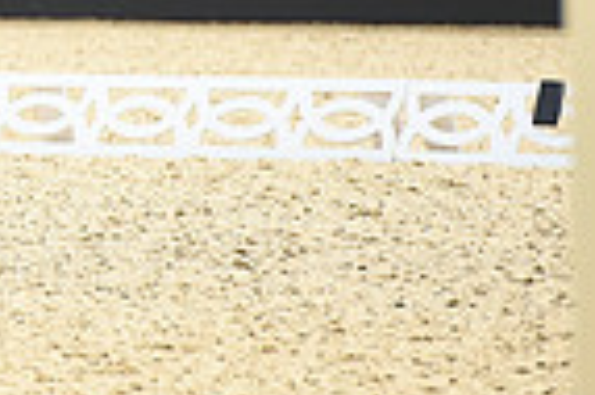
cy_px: -374
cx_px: -599
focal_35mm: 811
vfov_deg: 1.7
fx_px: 13389
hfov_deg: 2.5
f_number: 5
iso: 280
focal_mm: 200
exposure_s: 1/1250
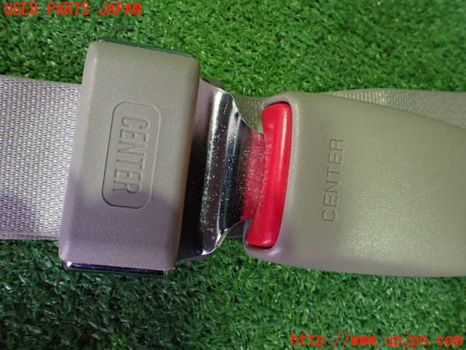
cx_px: 233
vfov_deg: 46.8
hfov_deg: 60.0
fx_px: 404
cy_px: 175
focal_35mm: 30
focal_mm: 5.4
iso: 800
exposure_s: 1/40
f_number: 2.3
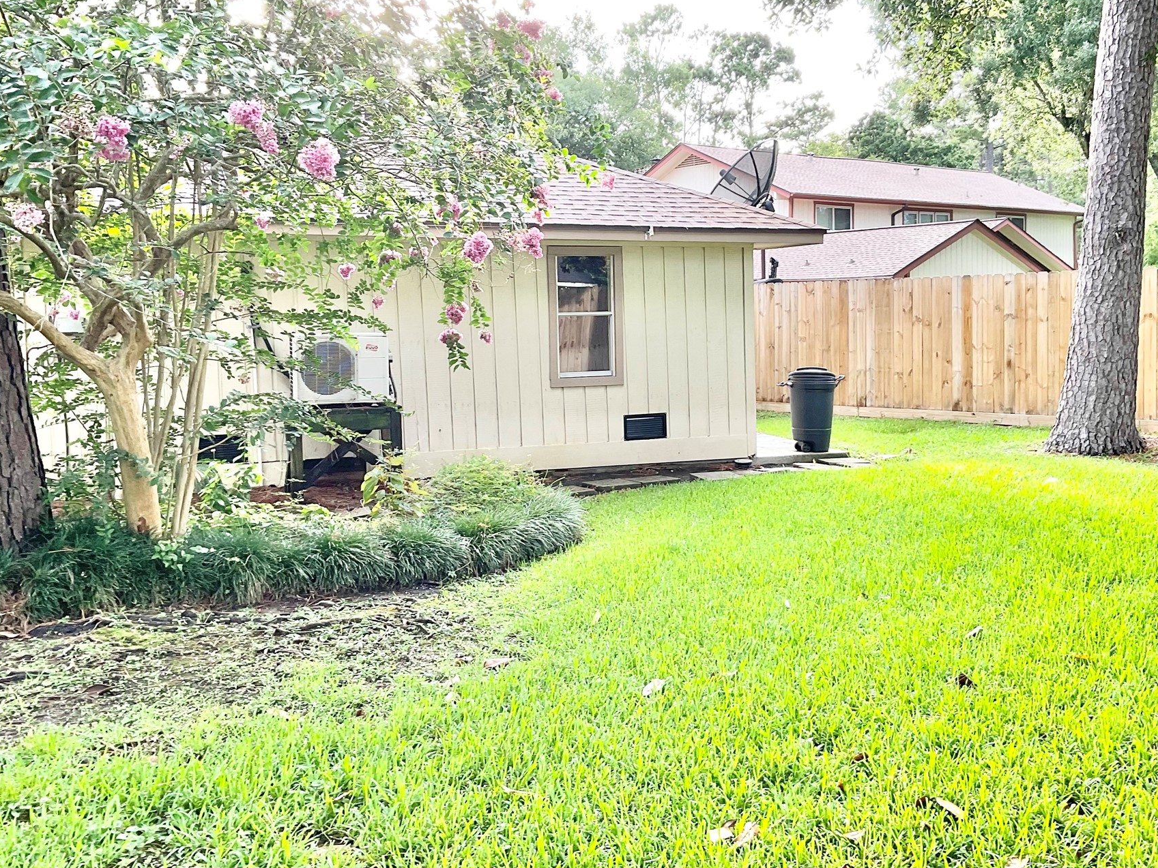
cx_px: 626
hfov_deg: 52.6
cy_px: 370
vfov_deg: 40.6
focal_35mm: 35
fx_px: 1171
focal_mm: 3
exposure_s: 1/122
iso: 25
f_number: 1.8
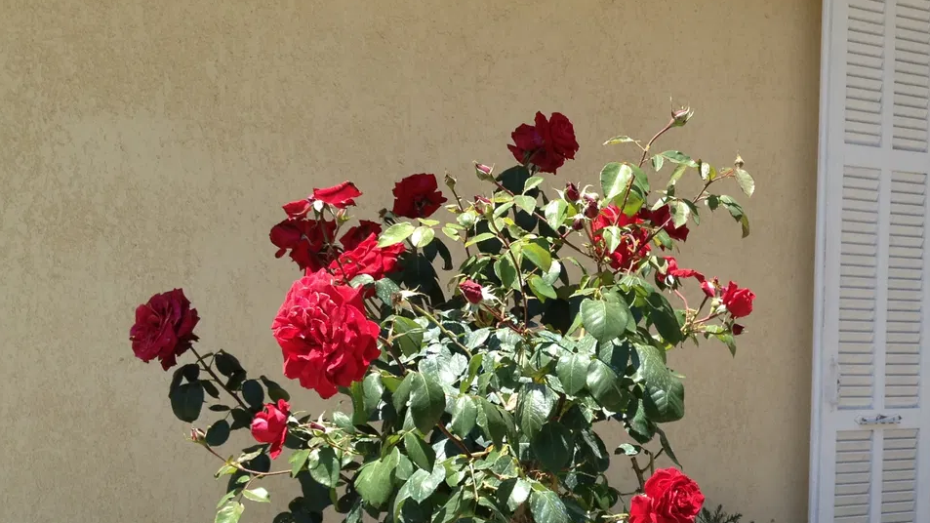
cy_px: 393
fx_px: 1578
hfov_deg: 31.9
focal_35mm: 64
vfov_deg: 18.7
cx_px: 748
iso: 50
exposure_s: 1/593
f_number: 2.4
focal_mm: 4.28
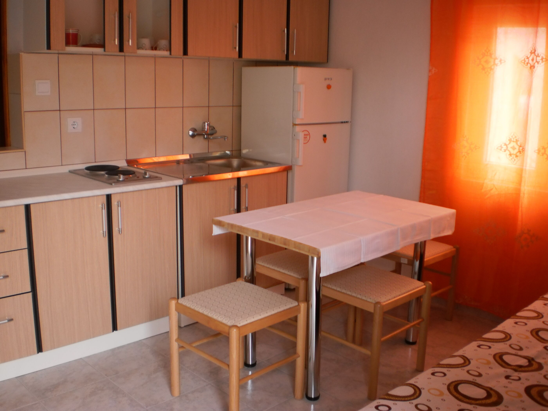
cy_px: 206
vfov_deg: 39.7
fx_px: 570
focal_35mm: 36
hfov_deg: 51.4
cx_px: 274
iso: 100
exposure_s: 1/40
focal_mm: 6.3
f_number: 3.1
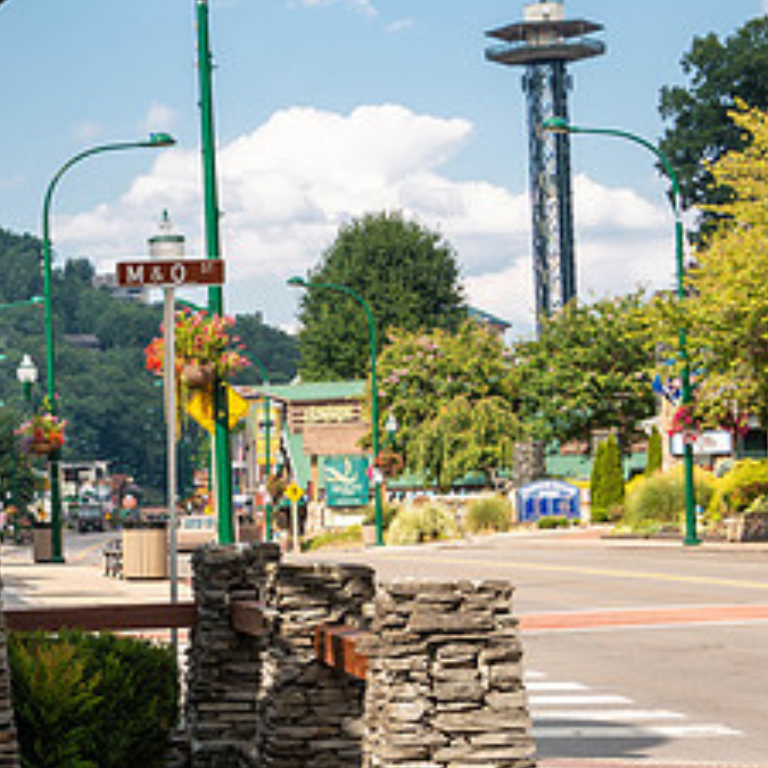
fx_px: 2636
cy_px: 350
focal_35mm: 105
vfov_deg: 16.6
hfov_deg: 15.9
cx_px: -160
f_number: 8
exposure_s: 1/100
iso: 100
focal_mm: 48
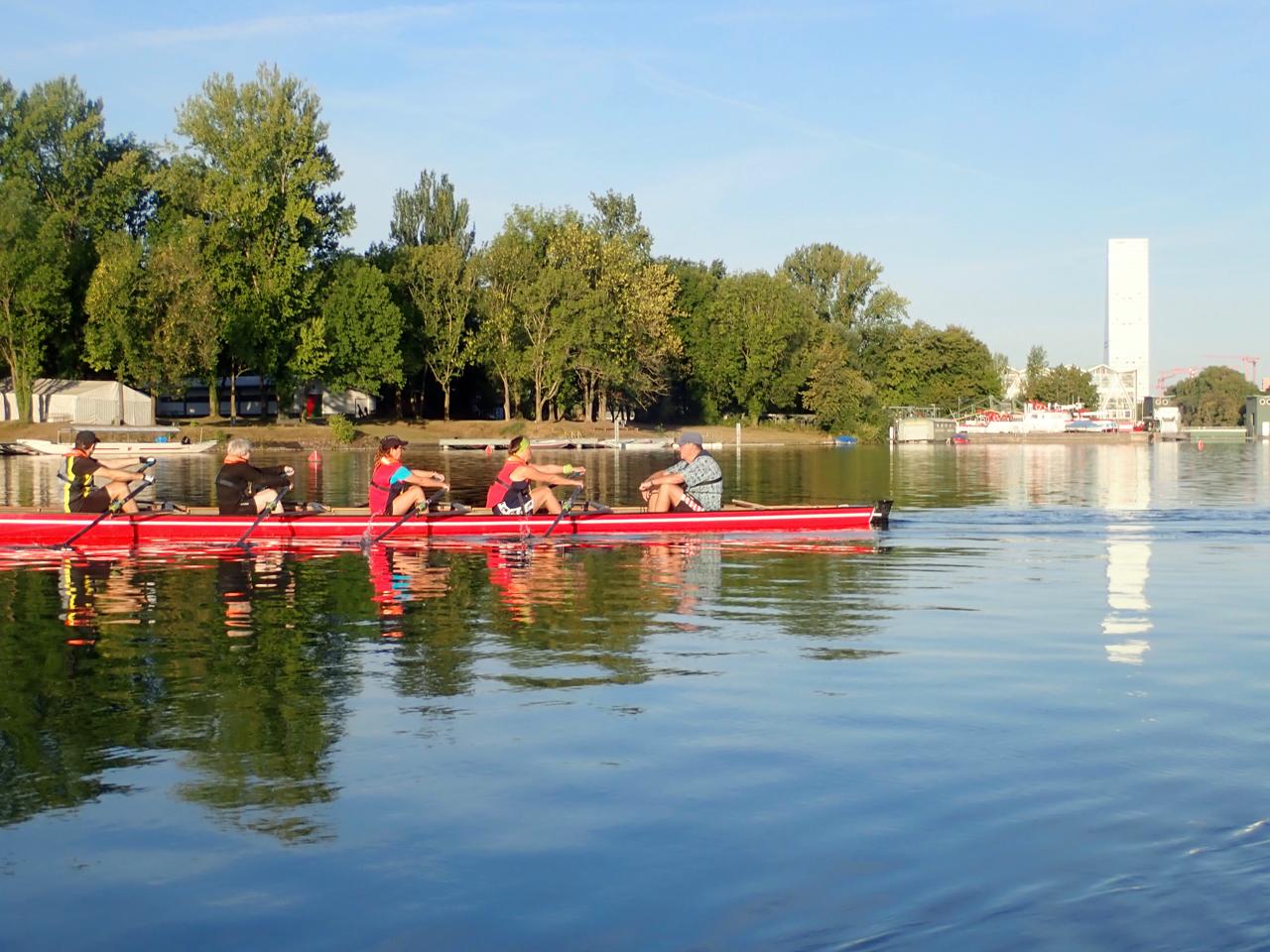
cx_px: 635
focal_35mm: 57
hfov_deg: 33.8
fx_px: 2091
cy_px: 476
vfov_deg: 25.7
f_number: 5
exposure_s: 1/320
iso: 100
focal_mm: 10.29
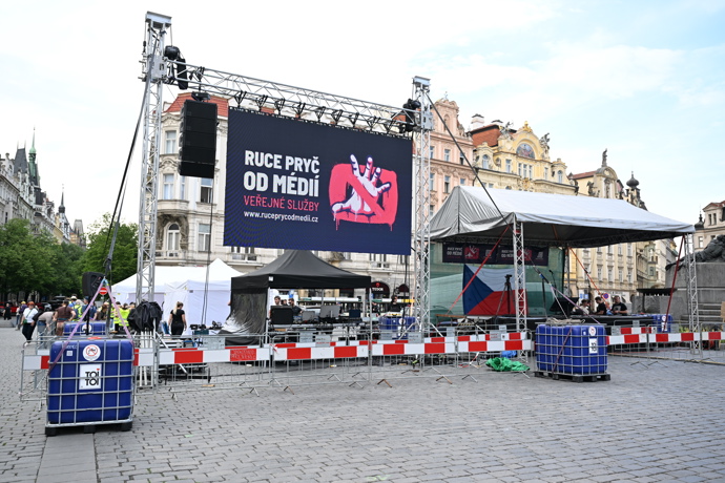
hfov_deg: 60.3
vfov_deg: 42.3
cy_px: 242
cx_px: 362
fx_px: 624
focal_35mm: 31
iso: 400
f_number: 4.5
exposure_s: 1/640
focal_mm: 31
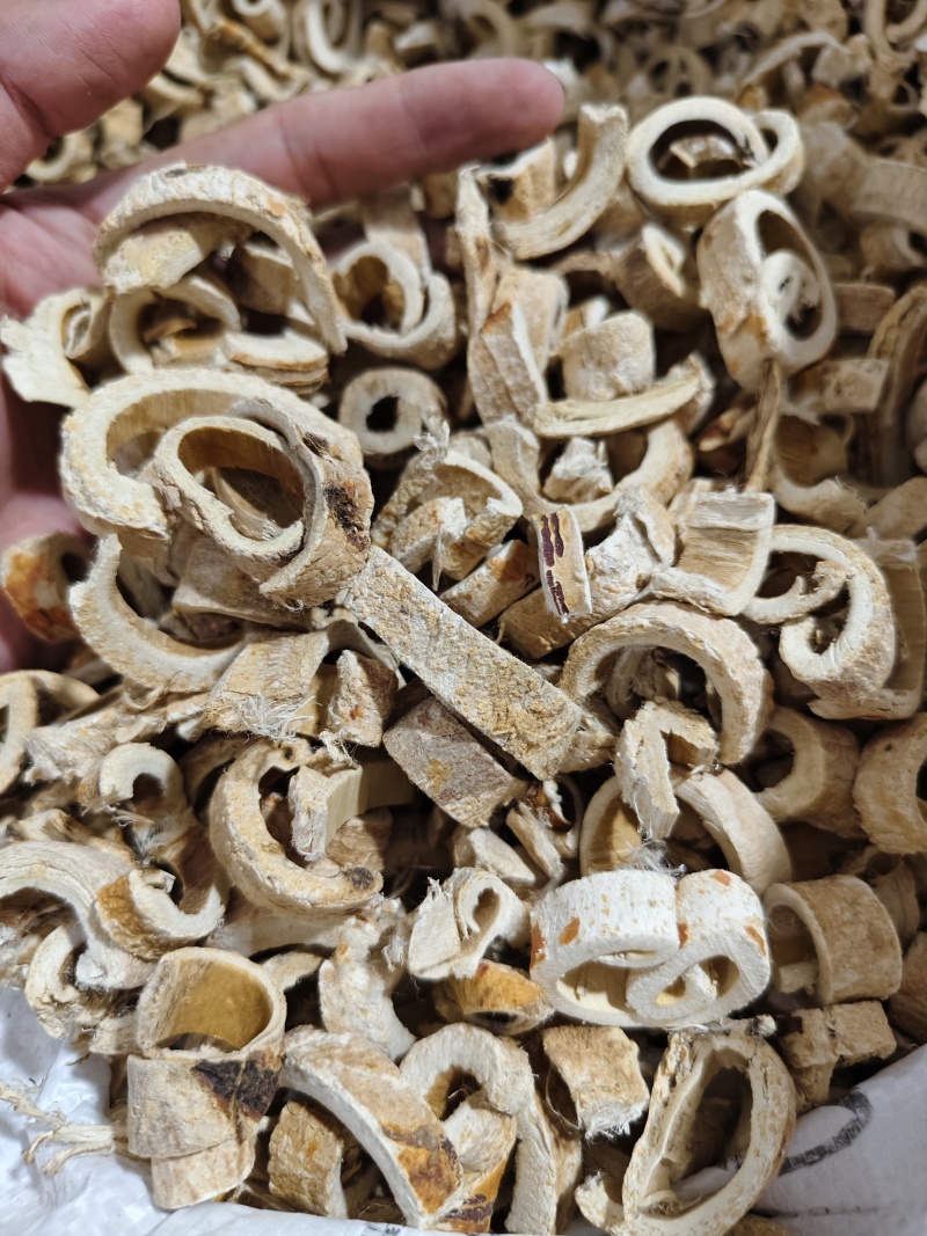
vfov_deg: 73.9
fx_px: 821
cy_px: 618
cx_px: 464
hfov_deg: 58.9
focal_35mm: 23
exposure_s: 1/50
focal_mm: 5.56
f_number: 1.88
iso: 538
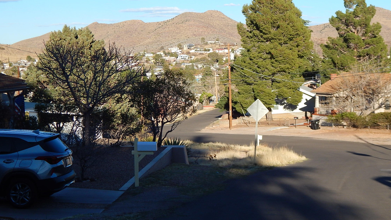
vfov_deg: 15.9
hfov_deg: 27.9
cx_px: 196
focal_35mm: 76
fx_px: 788
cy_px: 98
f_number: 4.1
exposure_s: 1/800
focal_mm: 12.3
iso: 125
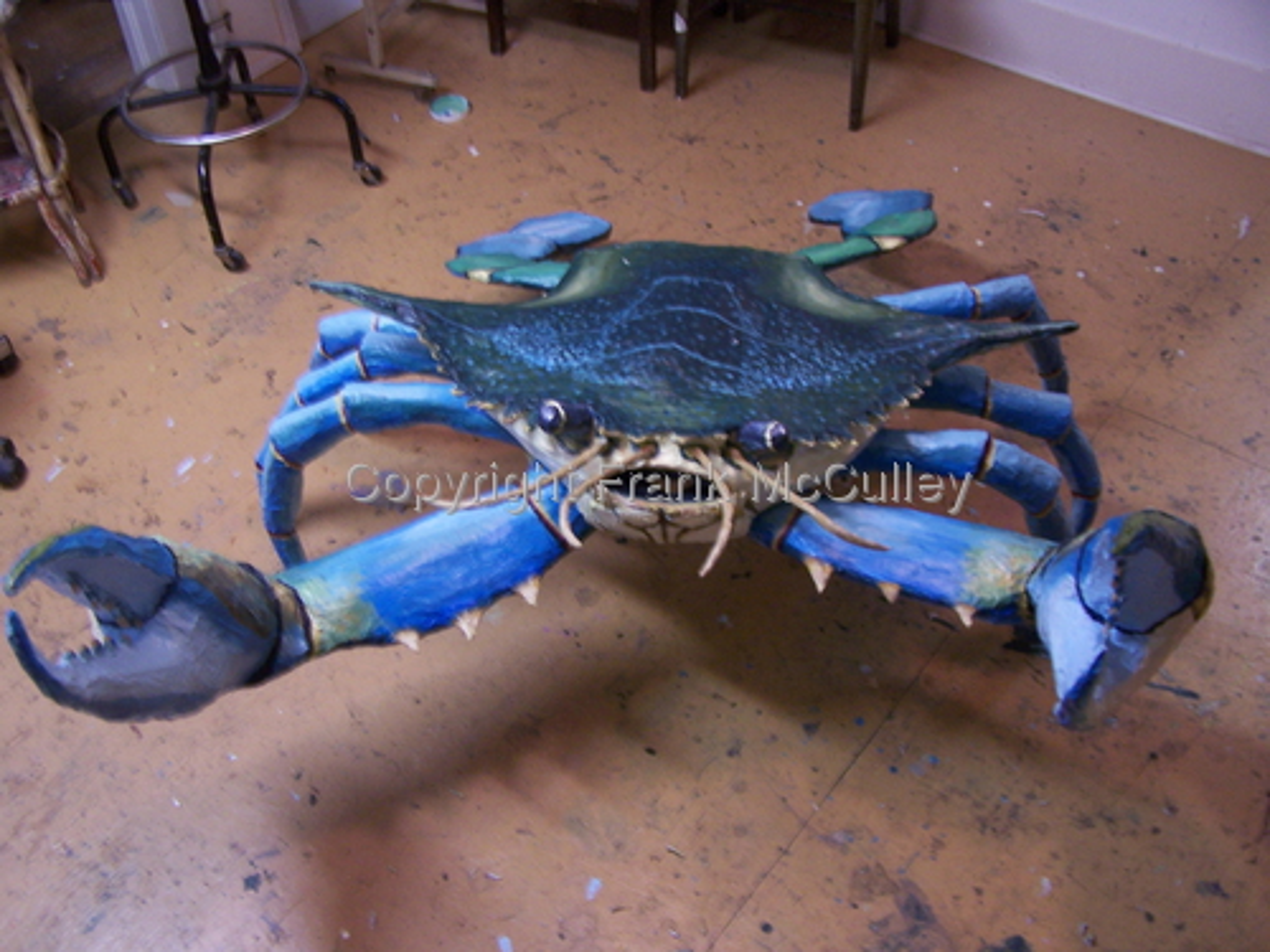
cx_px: 635
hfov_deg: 49.0
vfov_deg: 37.7
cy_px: 476
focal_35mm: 38
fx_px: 1394
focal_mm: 6.3
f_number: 2.8
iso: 140
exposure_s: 1/8
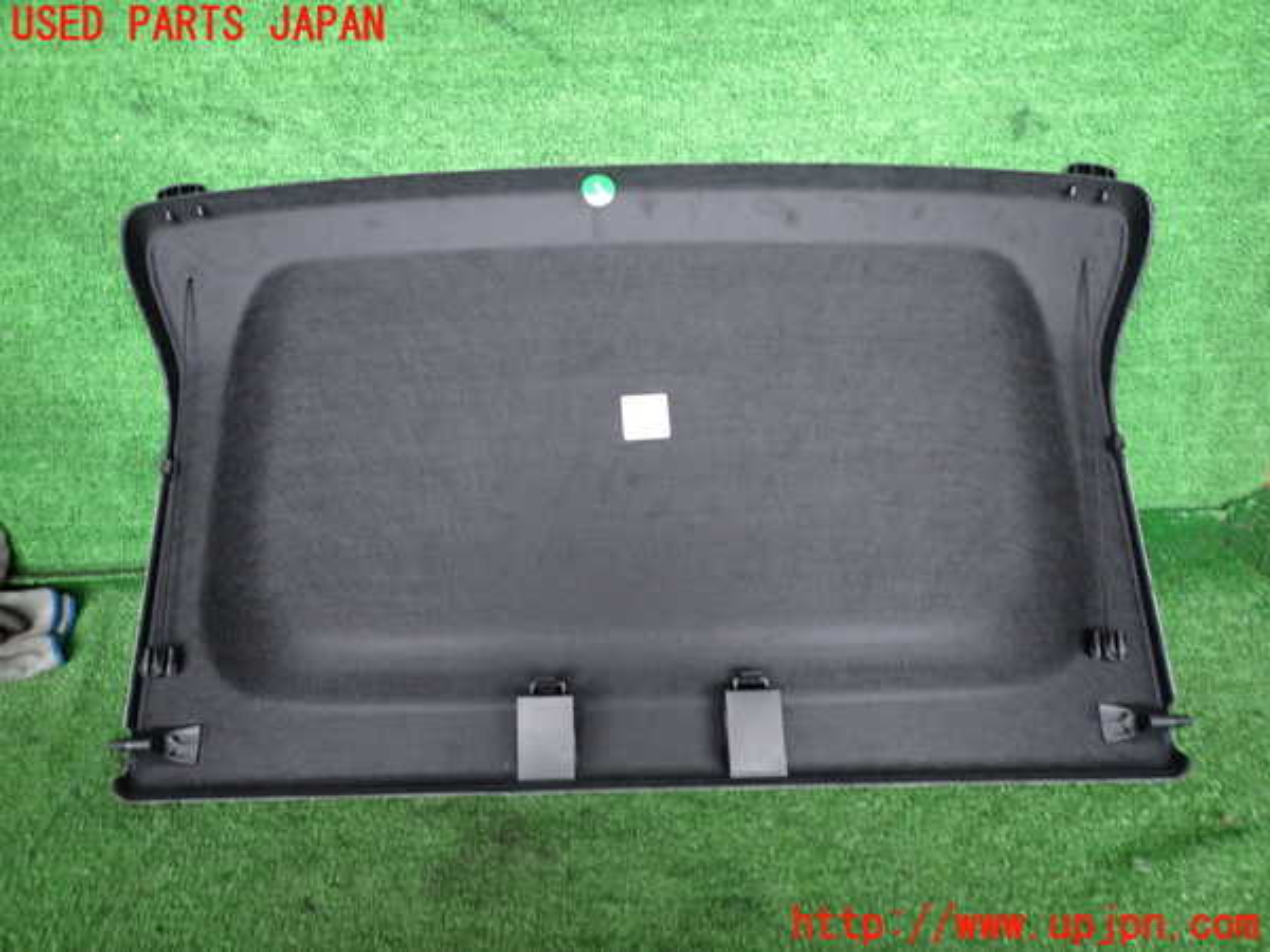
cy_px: 476
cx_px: 635
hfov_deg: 69.4
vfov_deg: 54.9
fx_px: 917
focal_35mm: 25
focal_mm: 4.5
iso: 250
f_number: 2
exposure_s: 1/30
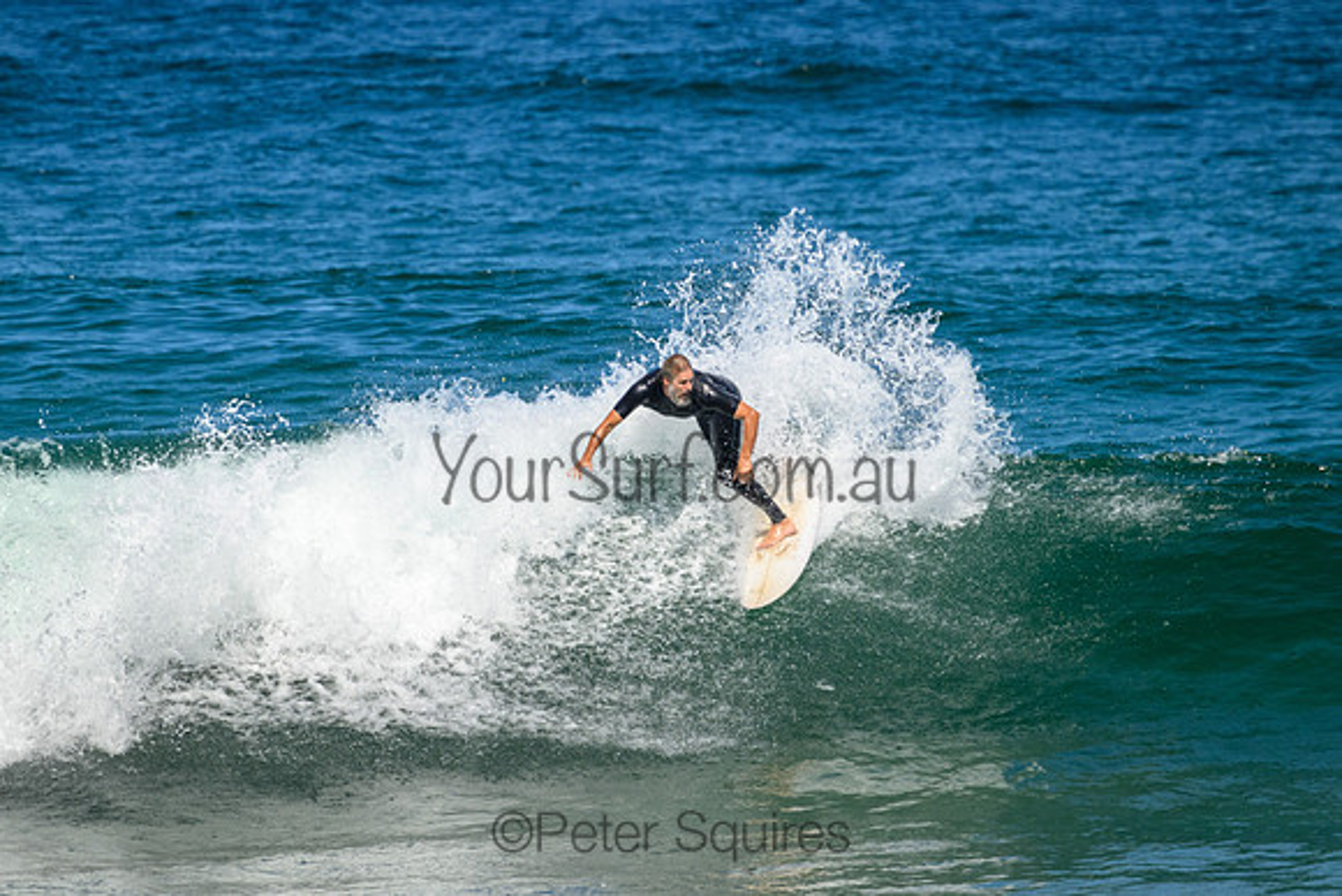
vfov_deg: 1.5
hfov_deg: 2.2
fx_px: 34314
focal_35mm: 920
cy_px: 383
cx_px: 573
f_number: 11
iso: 1100
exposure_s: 1/2000
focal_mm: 800
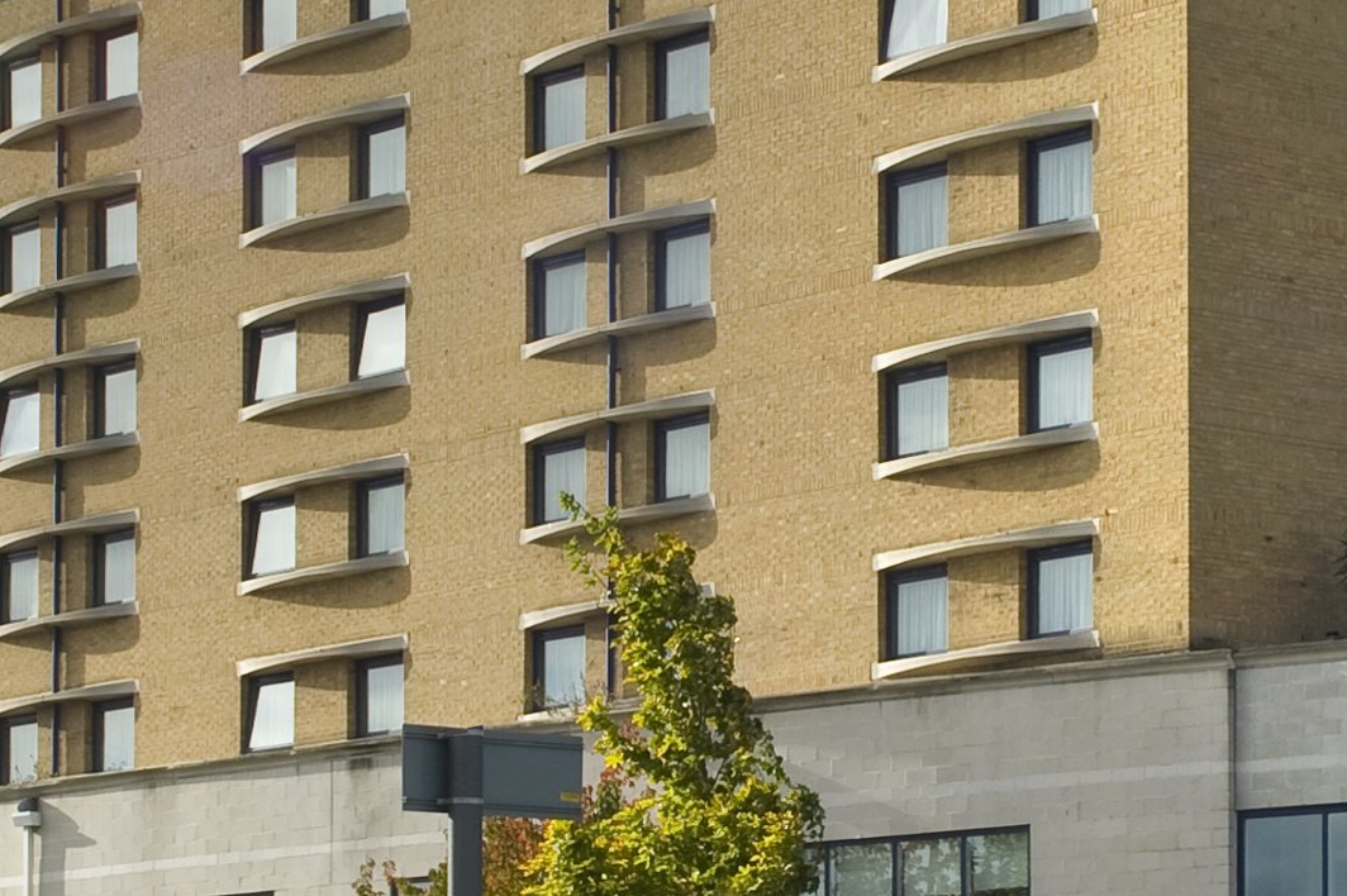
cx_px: 1056
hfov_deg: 15.0
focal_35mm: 136
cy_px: 228
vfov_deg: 10.1
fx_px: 5085
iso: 200
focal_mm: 34
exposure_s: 1/200
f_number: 11
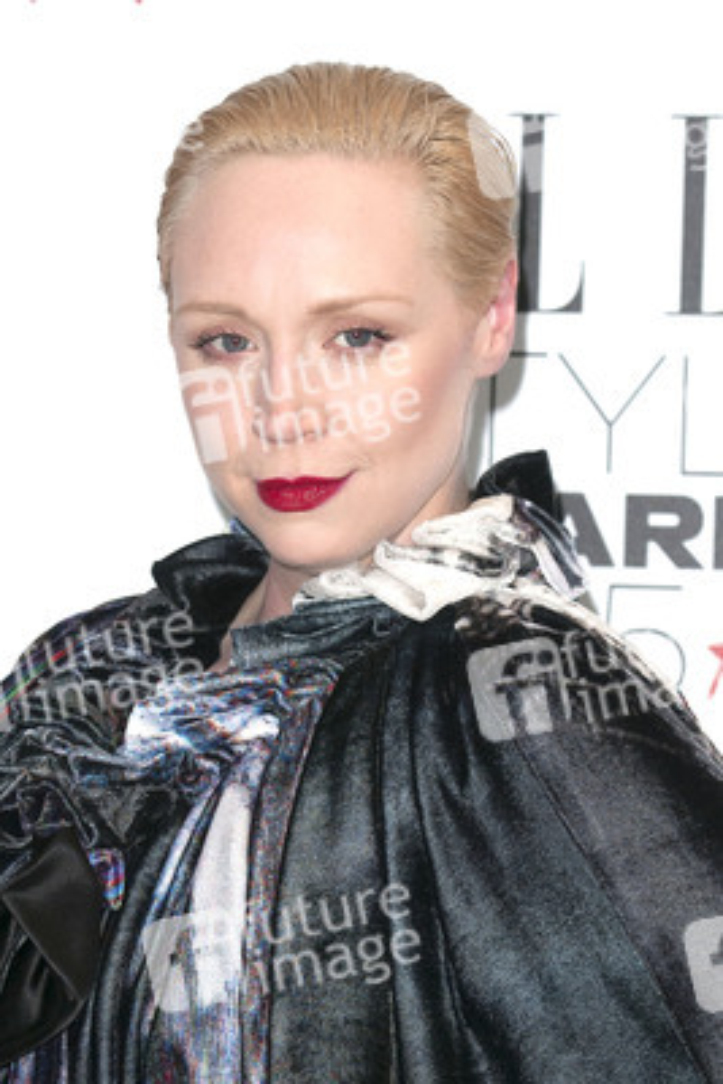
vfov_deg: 17.5
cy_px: 542
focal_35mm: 117
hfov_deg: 11.7
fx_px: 3521
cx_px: 362
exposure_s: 1/250
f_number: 6.3
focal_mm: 78
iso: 400
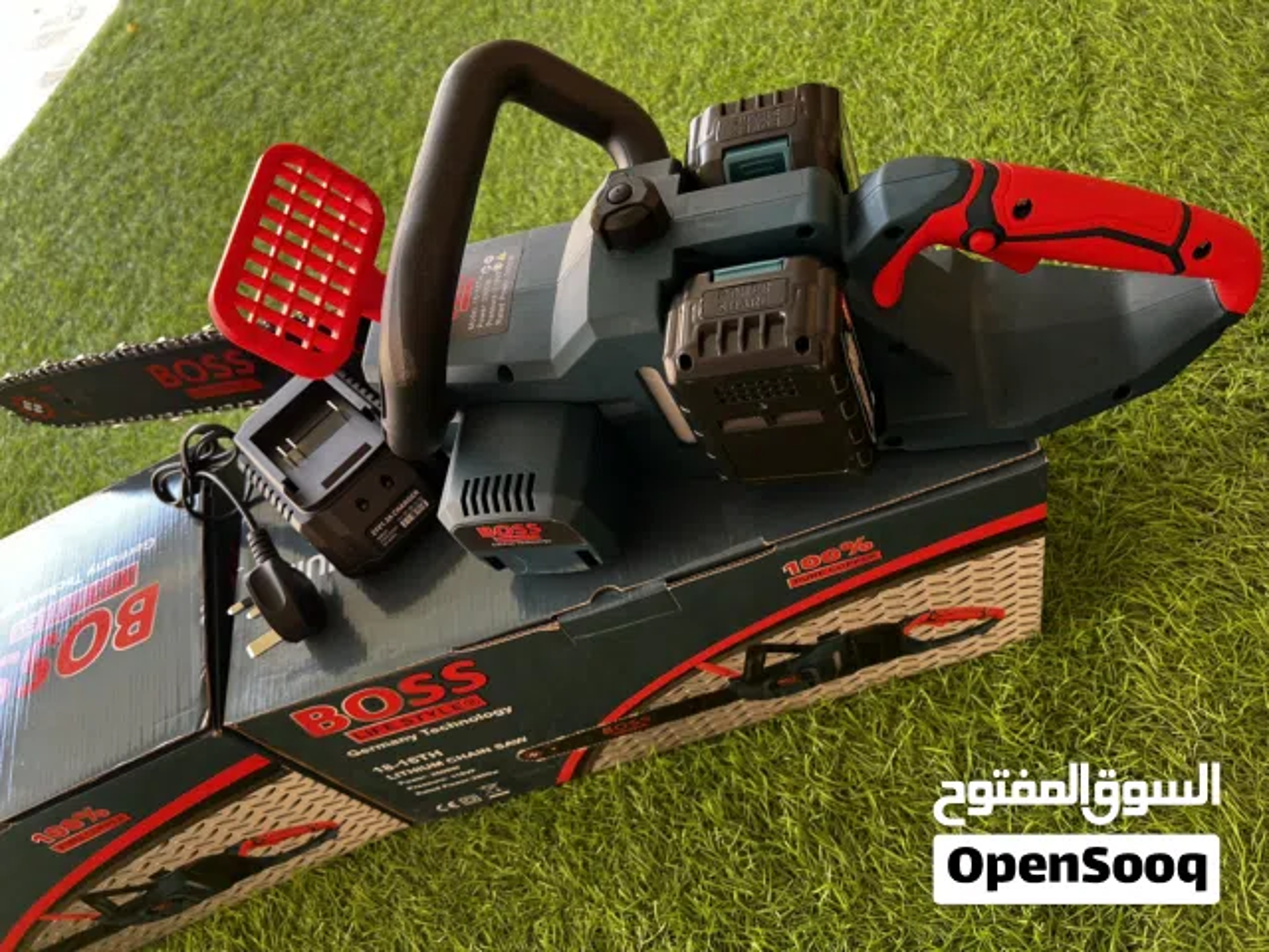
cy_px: 476
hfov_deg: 67.3
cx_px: 634
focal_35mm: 26
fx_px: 953
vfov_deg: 53.1
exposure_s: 1/121
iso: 125
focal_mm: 5.7
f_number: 1.5
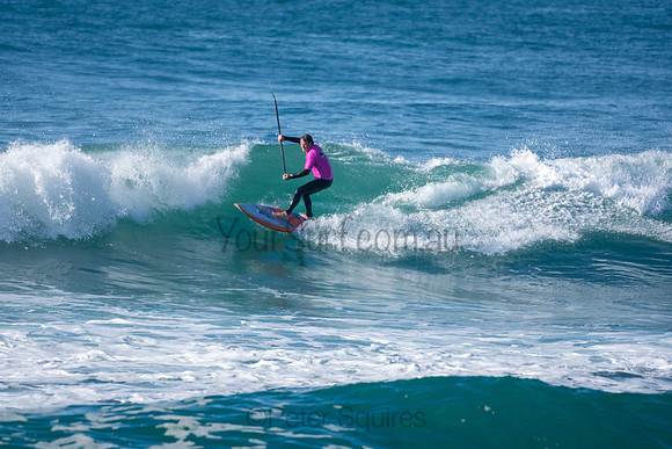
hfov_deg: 2.7
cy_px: 224
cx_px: 336
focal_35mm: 750
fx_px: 14003
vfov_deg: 1.8
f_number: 5.6
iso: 220
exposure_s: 1/1250
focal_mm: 500
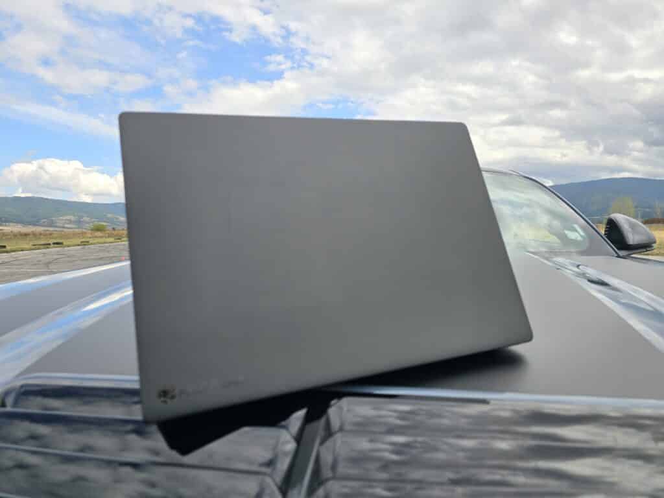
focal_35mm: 23
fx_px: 441
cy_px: 249
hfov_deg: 73.9
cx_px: 332
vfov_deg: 58.9
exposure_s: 1/501
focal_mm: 6.3
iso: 12
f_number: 1.7
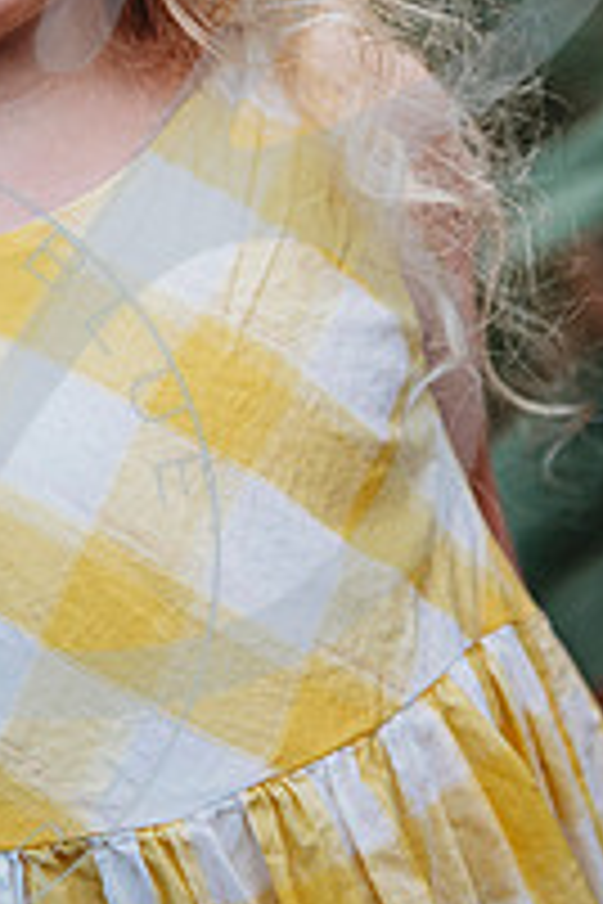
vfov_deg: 16.6
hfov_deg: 11.0
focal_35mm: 123
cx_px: 4
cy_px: 211
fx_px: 3090
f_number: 2.8
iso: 100
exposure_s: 1/250
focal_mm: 55
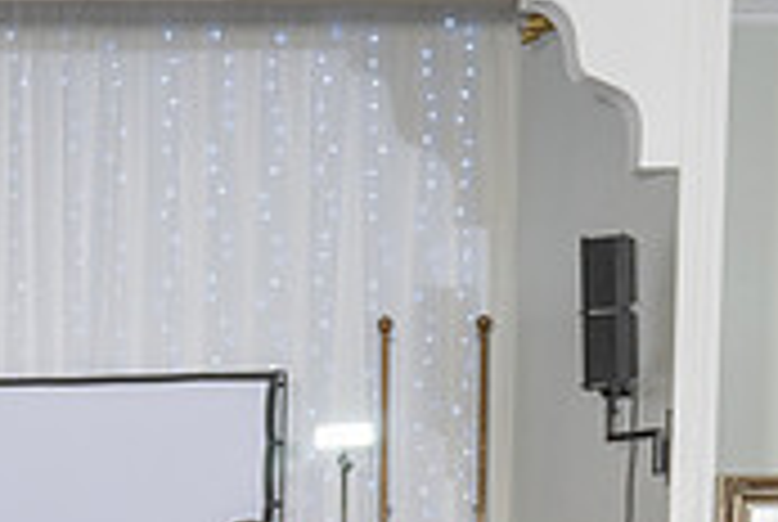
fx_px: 2208
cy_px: 812
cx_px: -189
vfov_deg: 12.7
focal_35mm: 102
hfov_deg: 18.8
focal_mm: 28
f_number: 3.5
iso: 500
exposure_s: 1/160
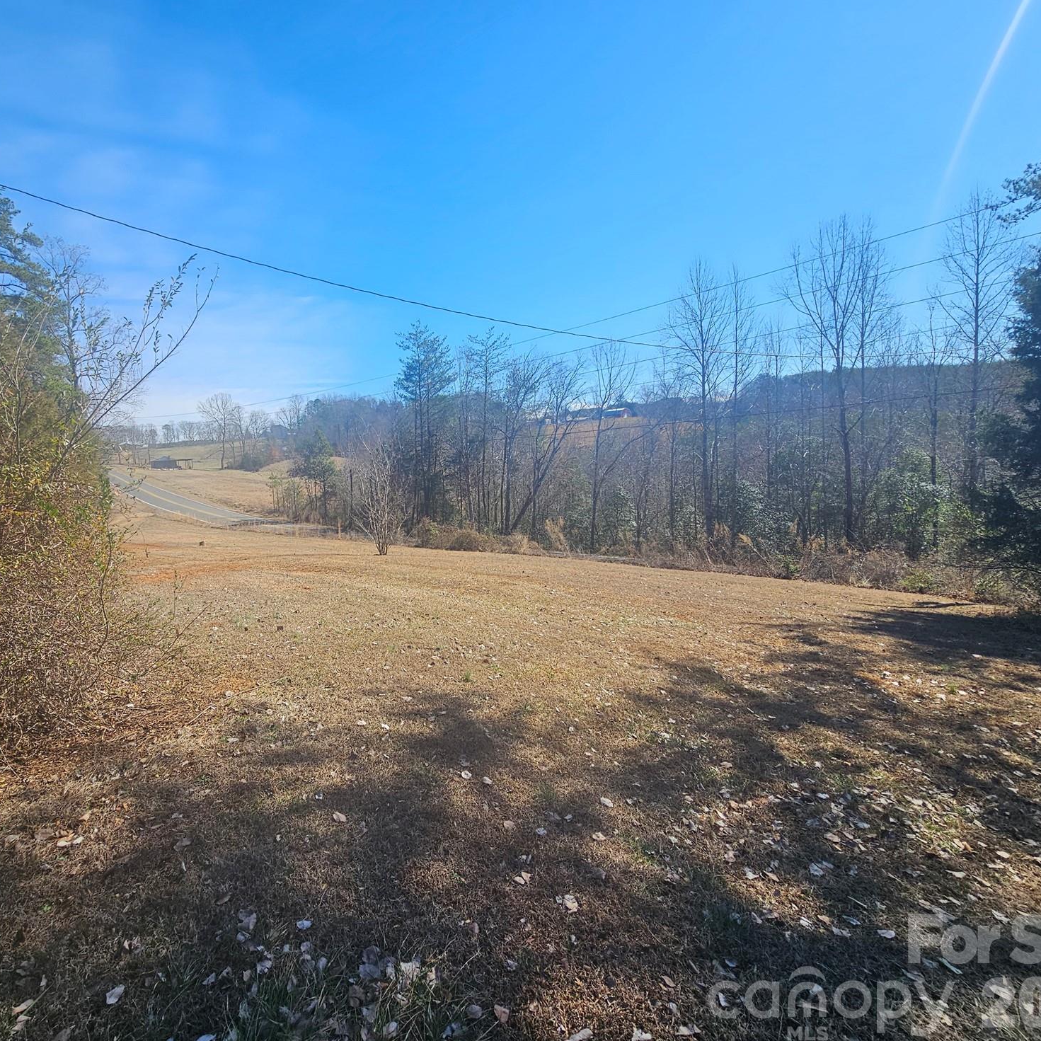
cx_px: 409
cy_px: 510
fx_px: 544
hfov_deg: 86.2
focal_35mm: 16
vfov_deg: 87.4
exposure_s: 1/1576
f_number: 2.2
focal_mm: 2.2
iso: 50
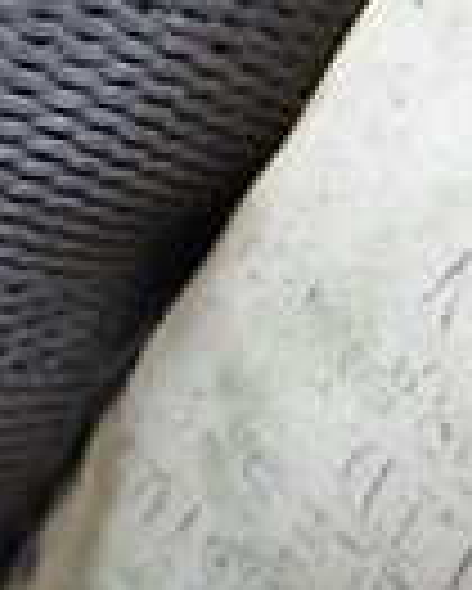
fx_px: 2337
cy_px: 572
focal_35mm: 134
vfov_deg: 14.2
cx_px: 476
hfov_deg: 11.4
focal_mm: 5.4
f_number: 2.3
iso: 640
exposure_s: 1/125
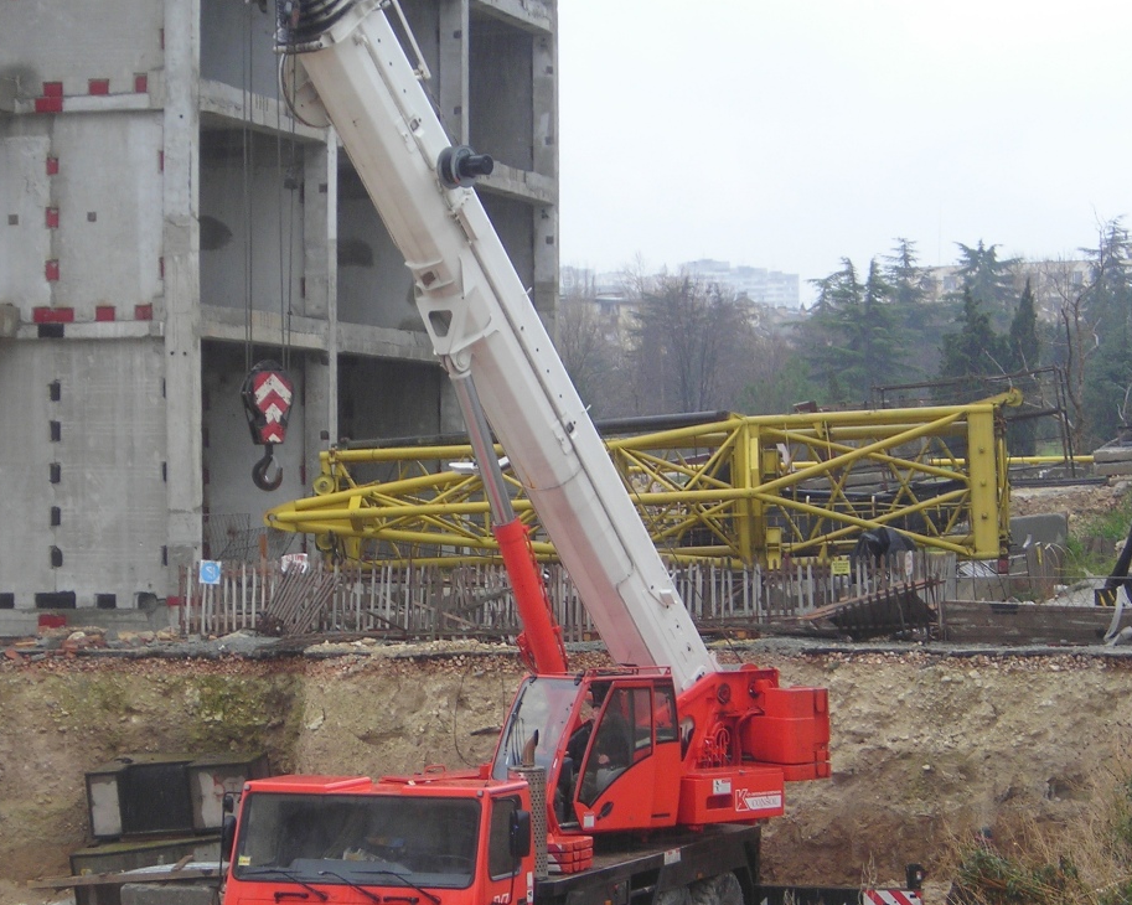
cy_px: 506
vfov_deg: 14.1
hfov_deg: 17.6
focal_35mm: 109
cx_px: 410
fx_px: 3651
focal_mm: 12.7
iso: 50
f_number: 4.2
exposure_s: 1/31.4
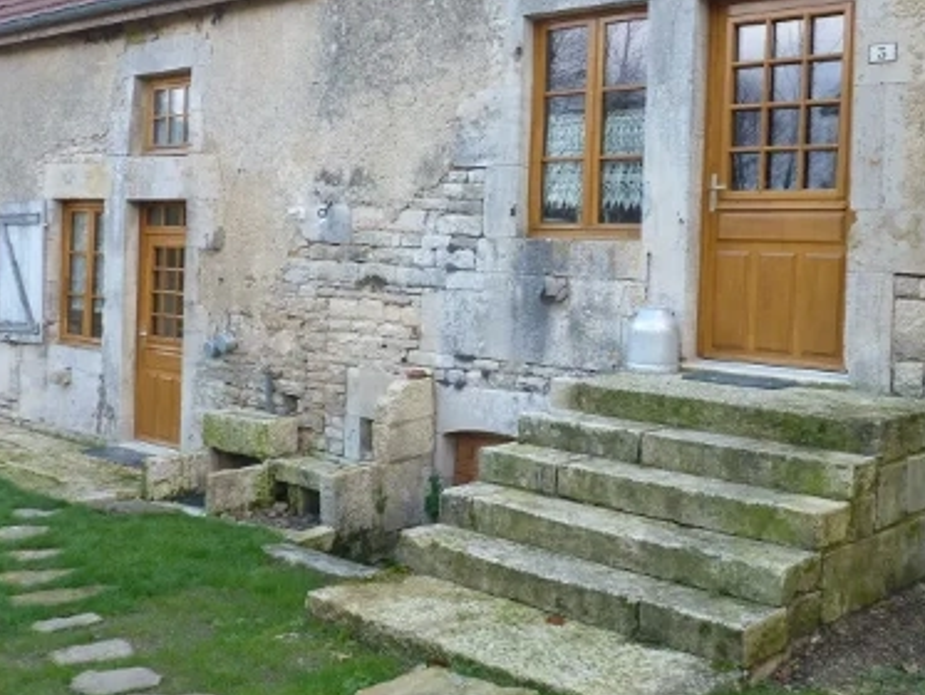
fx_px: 1096
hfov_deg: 45.8
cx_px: 472
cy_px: 272
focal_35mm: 41
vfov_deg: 35.0
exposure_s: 1/100
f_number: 2.8
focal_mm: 4.8
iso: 160
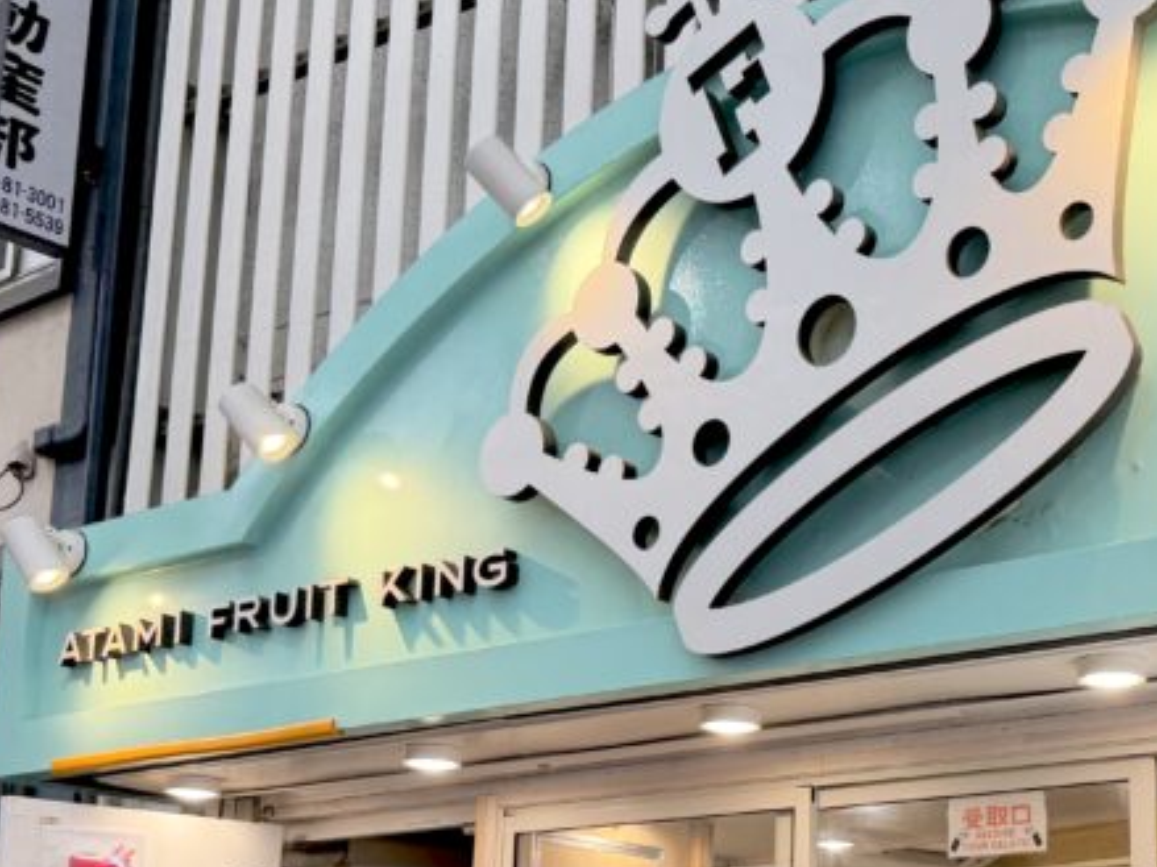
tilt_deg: +11.1
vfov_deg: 25.6
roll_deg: +0.8
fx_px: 1871
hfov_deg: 33.0
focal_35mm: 56
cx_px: 980
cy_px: 712
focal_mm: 6.76
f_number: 1.78
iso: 64
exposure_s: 1/204
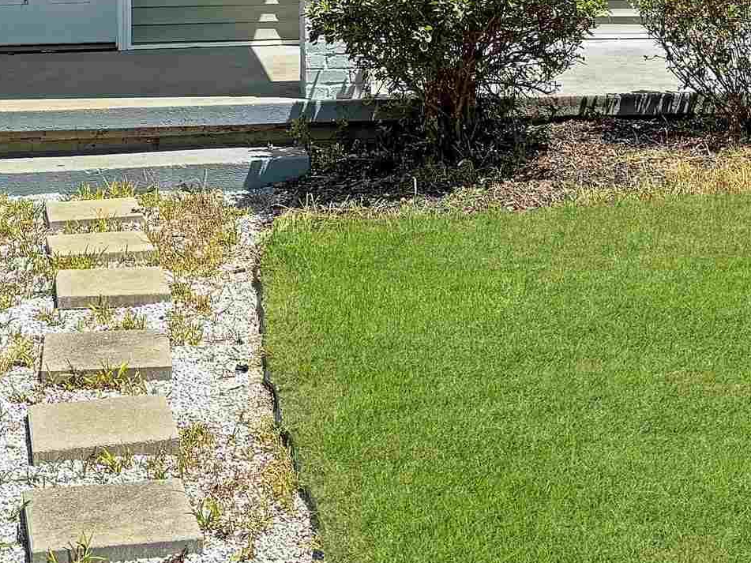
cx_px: 311
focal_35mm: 84
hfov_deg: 23.3
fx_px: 1822
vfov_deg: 16.3
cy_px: -235
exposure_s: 1/1900
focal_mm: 5.96
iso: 50
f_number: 1.6
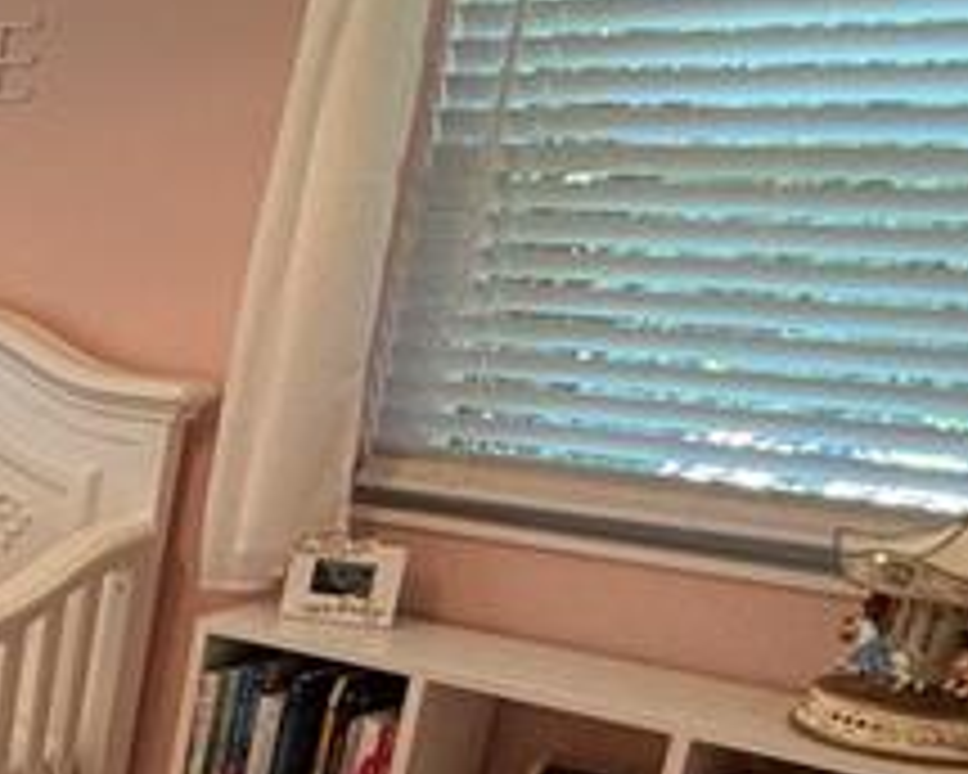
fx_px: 1862
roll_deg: +0.4
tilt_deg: -19.8
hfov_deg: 19.9
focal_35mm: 65
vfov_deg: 22.7
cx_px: -833
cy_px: 742
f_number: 2.2
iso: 160
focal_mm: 2.22
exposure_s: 1/120
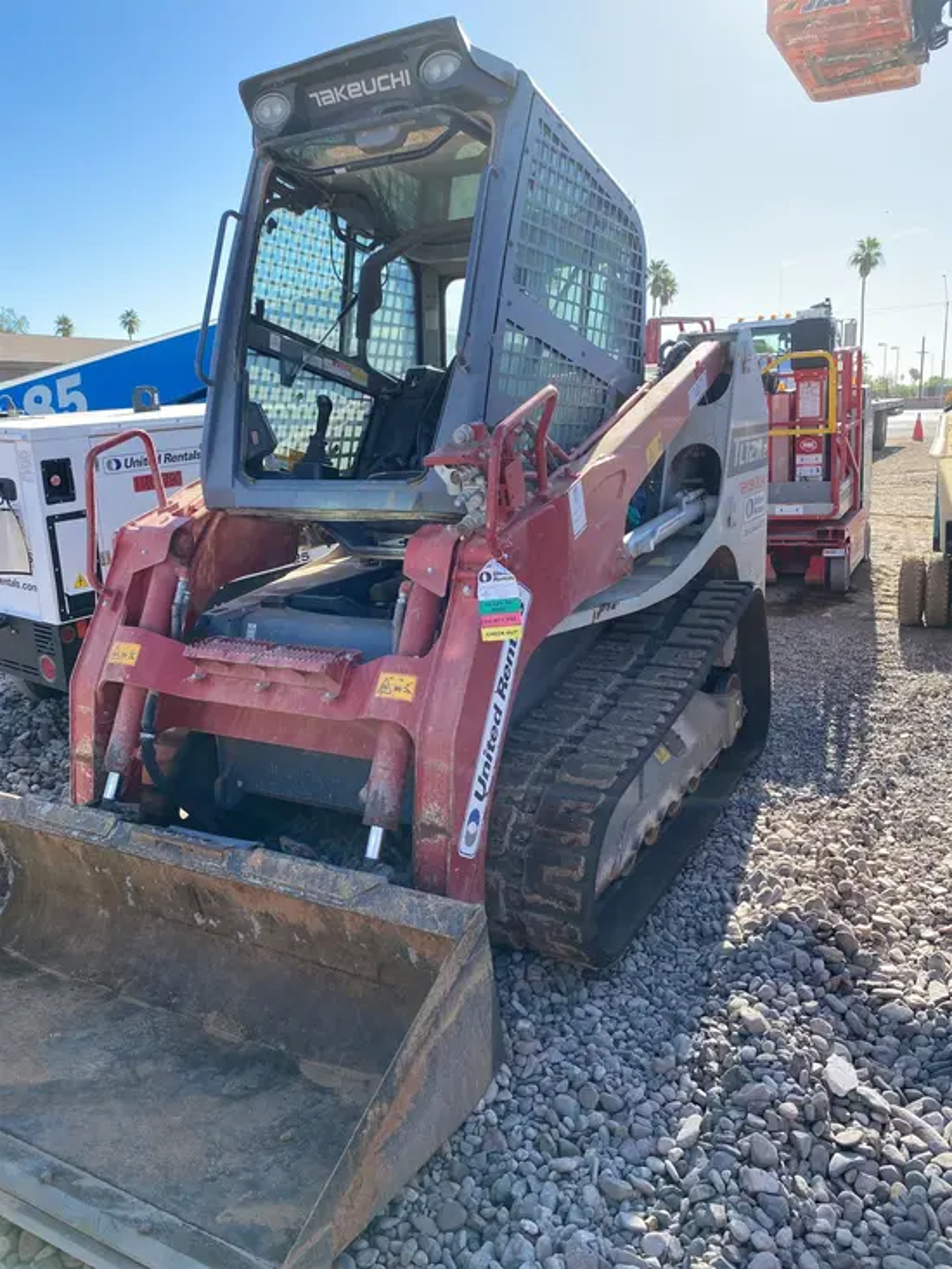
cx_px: 476
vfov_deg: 67.3
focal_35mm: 26
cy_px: 634
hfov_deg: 53.1
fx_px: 953
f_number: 1.8
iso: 32
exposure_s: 1/942
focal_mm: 4.25
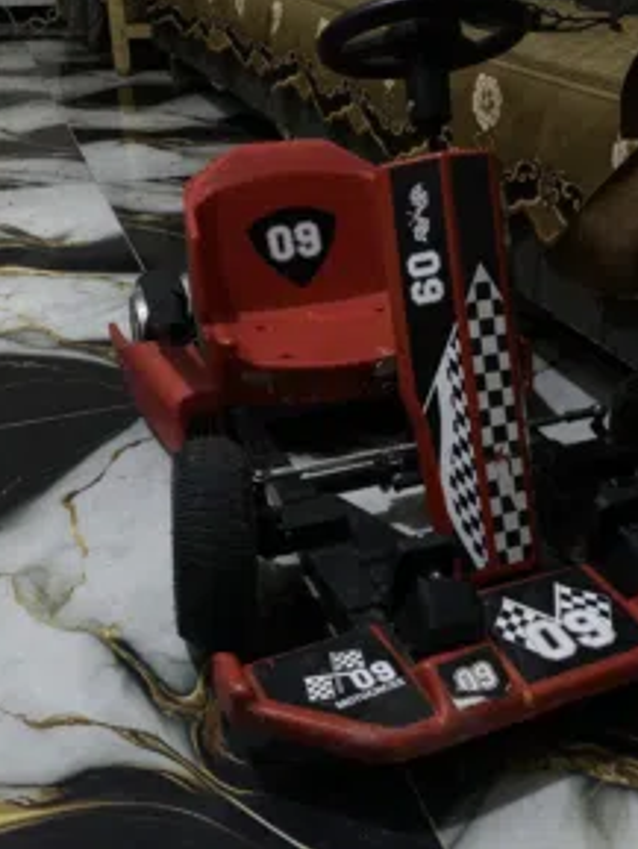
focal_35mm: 36
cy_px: 417
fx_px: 884
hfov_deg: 39.6
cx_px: 365
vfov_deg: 51.3
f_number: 1.8
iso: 250
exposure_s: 1/50
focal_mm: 4.25
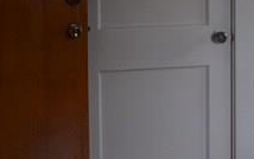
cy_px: -18
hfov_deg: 17.0
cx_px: 344
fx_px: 793
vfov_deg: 11.3
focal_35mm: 115
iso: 560
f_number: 4
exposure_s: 1/250
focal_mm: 25
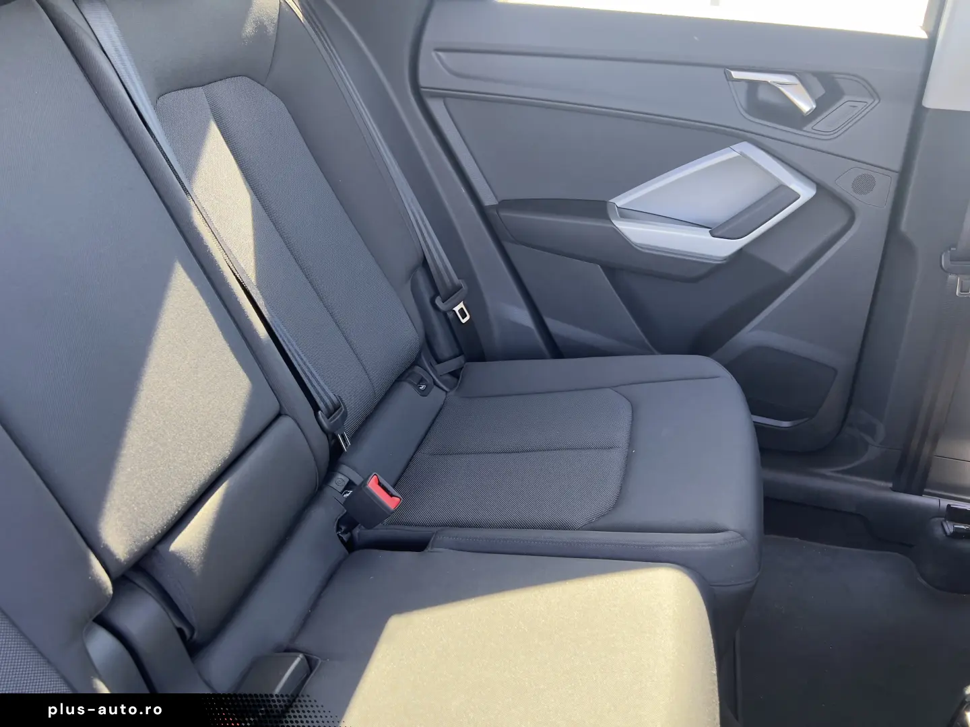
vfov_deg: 53.1
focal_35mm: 26
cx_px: 485
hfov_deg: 67.3
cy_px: 364
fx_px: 729
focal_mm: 5.7
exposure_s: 1/72
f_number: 1.5
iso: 125
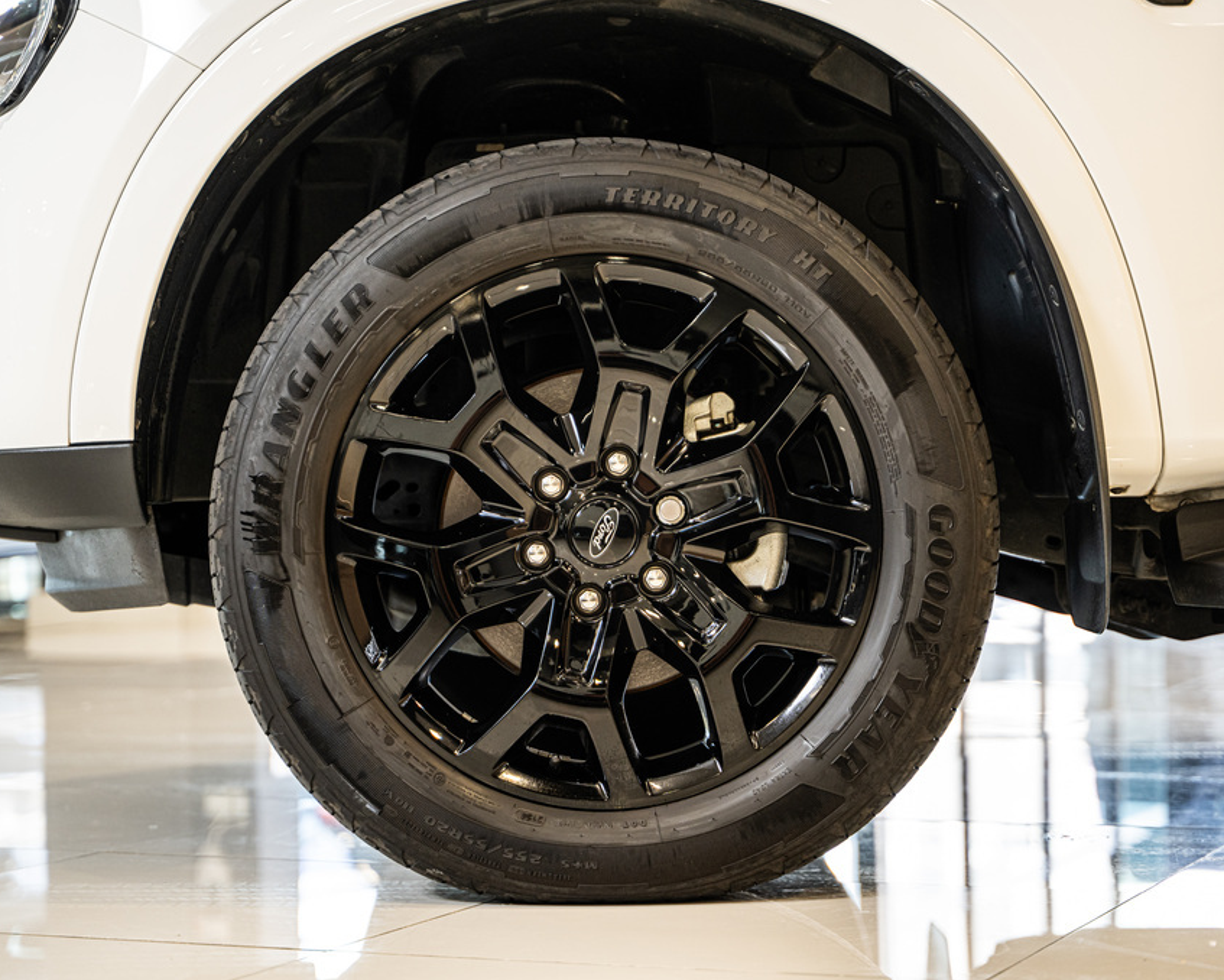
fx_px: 3080
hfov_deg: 22.5
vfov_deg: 18.1
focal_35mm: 85
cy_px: 490
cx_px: 590
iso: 640
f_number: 2.8
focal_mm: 75
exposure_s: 1/125
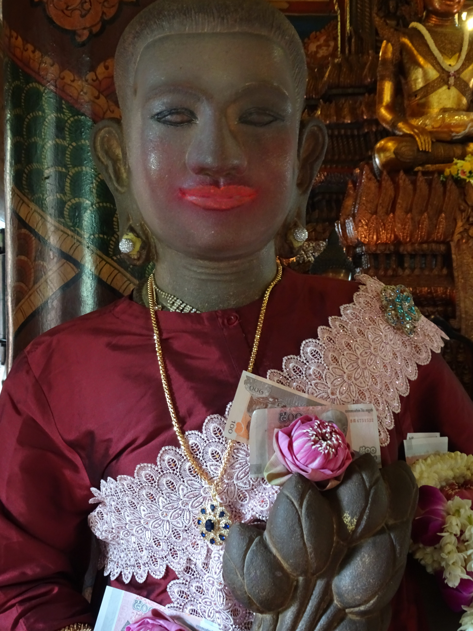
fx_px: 747
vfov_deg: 45.8
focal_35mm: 41
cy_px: 316
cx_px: 236
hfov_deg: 35.1
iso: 800
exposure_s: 1/5
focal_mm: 7.05
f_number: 4
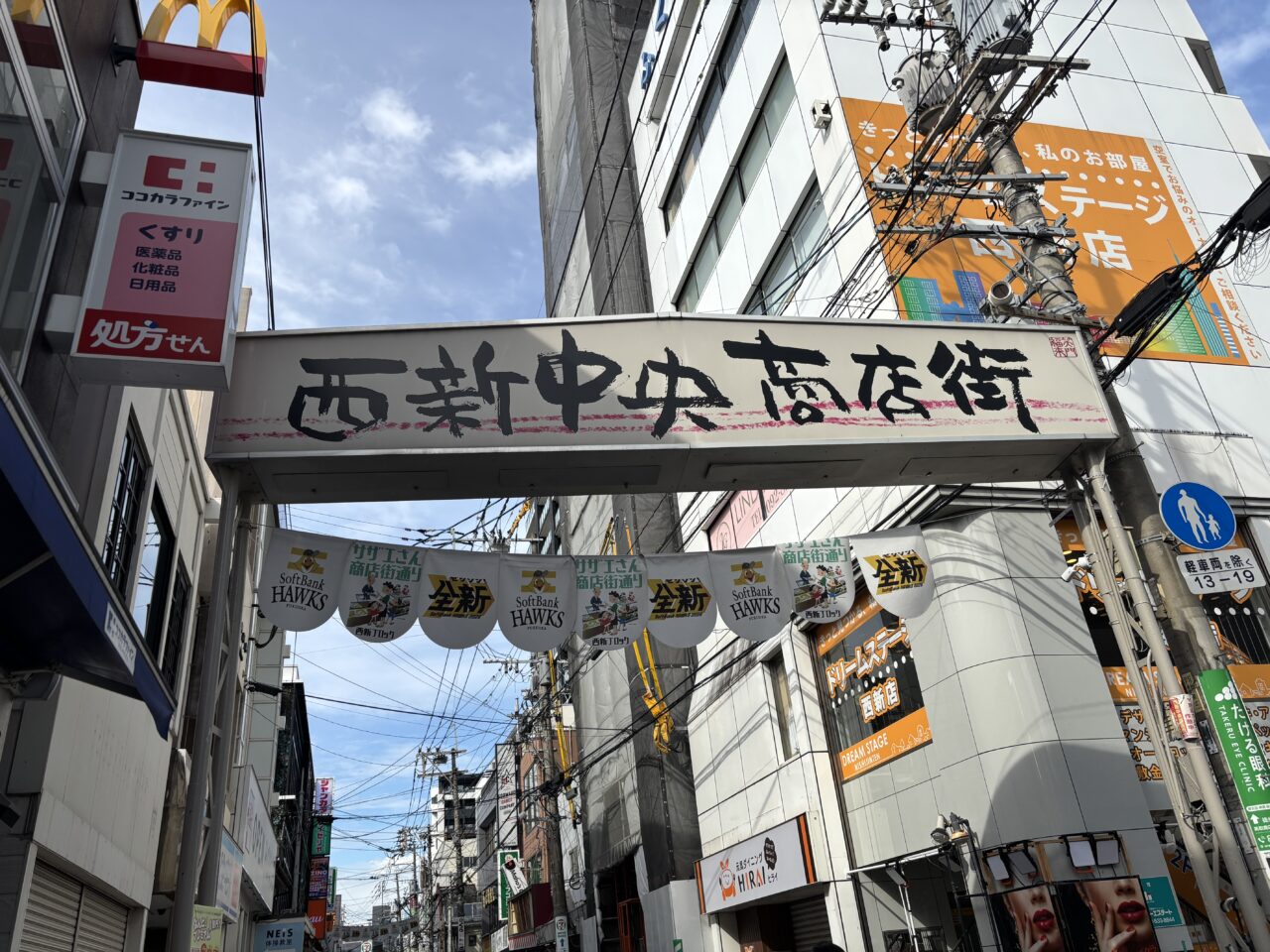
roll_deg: +6.1
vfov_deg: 53.1
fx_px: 954
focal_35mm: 26
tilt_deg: +28.0
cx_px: 635
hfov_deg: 67.3
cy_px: 476
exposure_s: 1/3021
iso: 50
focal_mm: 5.96
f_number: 1.6
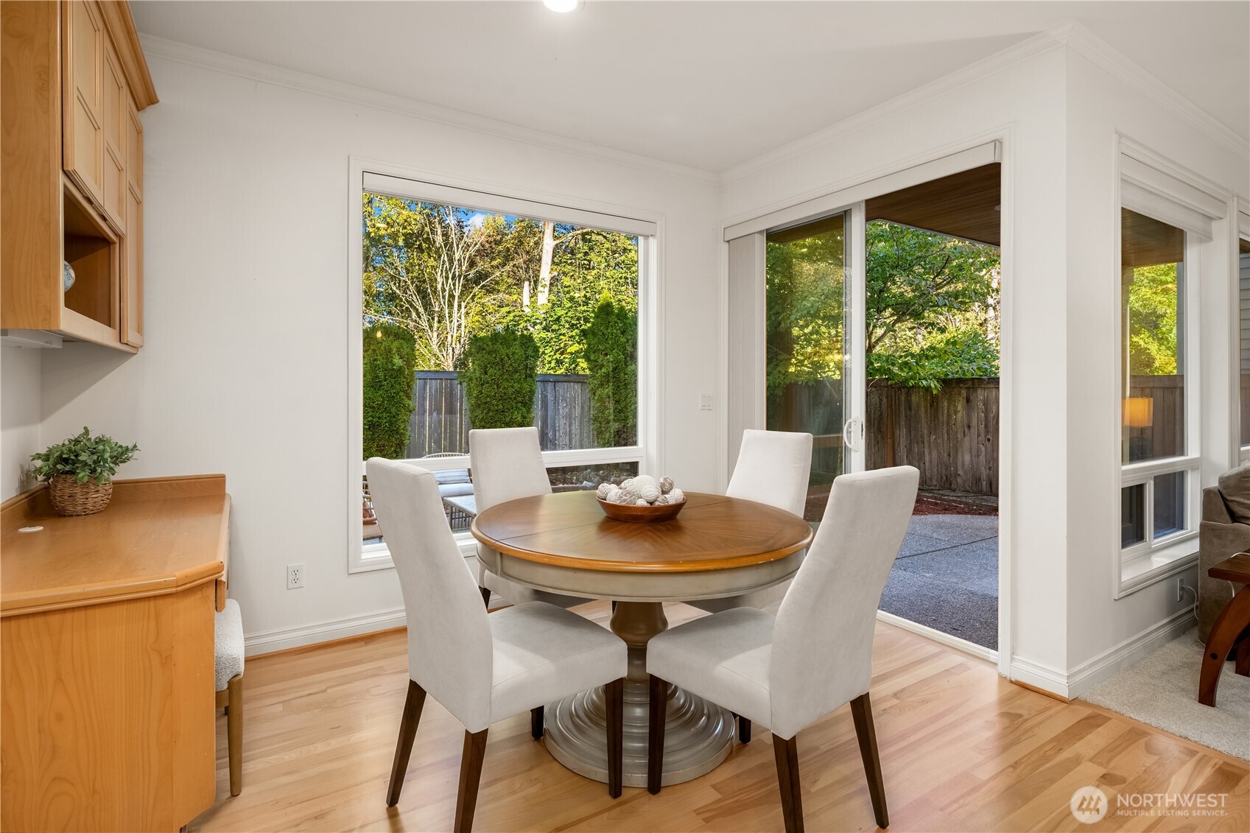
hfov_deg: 93.3
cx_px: 625
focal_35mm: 17
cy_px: 416
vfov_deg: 70.4
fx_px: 590
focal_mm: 17
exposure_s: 1/15
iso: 320
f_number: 7.1
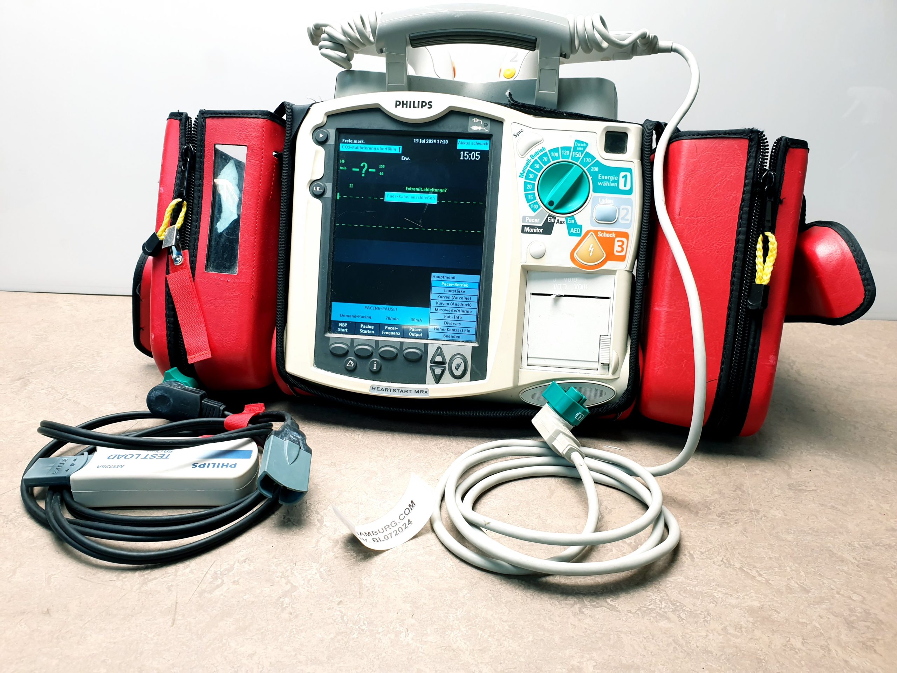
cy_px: 336
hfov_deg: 67.3
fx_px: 674
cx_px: 448
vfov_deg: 53.1
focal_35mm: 26
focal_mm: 4.3
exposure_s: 1/50
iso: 50
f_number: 2.4
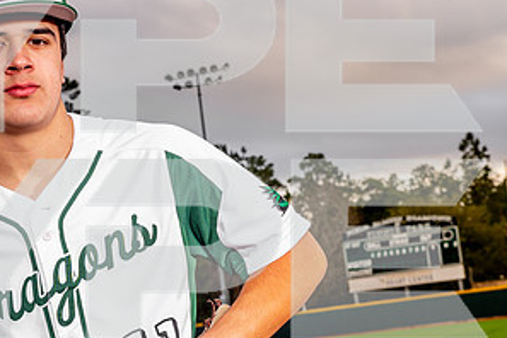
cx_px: 78
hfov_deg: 21.8
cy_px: 256
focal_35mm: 92
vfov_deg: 14.8
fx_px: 1296
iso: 100
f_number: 8
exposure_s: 1/125
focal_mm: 43
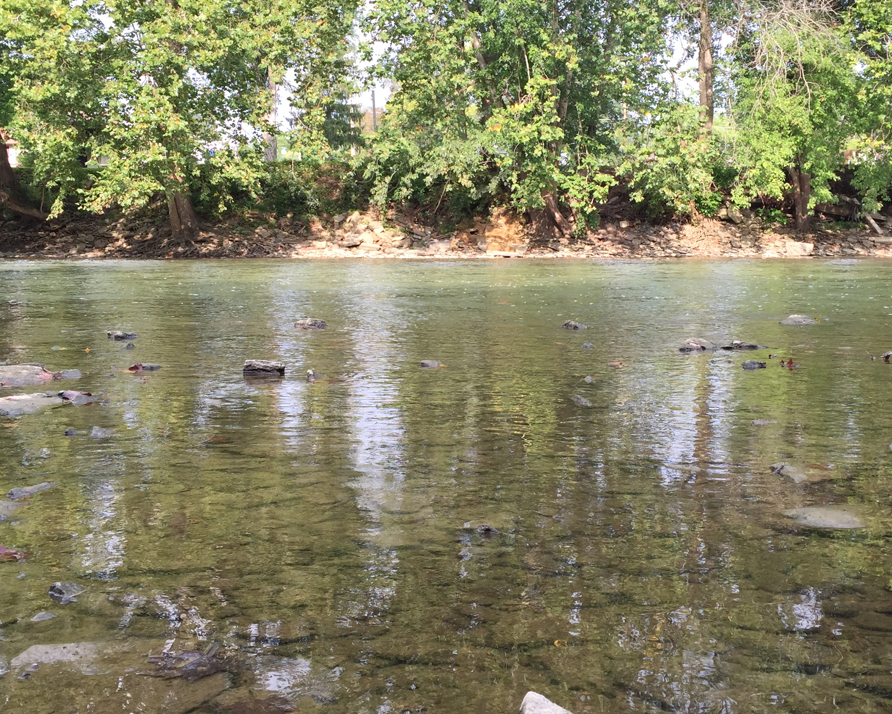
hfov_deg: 43.8
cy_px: 298
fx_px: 1109
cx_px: 454
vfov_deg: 35.6
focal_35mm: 42
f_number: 2.2
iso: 32
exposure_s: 1/240
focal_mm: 4.15
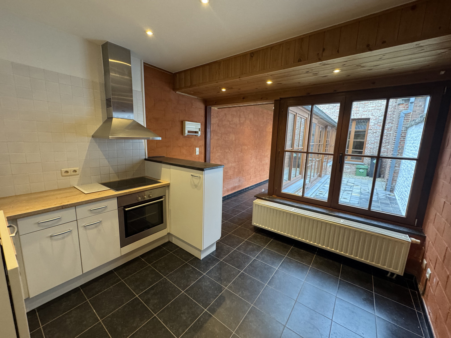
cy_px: 169
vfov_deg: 85.7
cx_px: 226
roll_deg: -1.1
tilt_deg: -10.7
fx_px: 182
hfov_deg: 102.1
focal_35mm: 14
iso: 250
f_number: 2.2
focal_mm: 2.22
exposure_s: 1/50
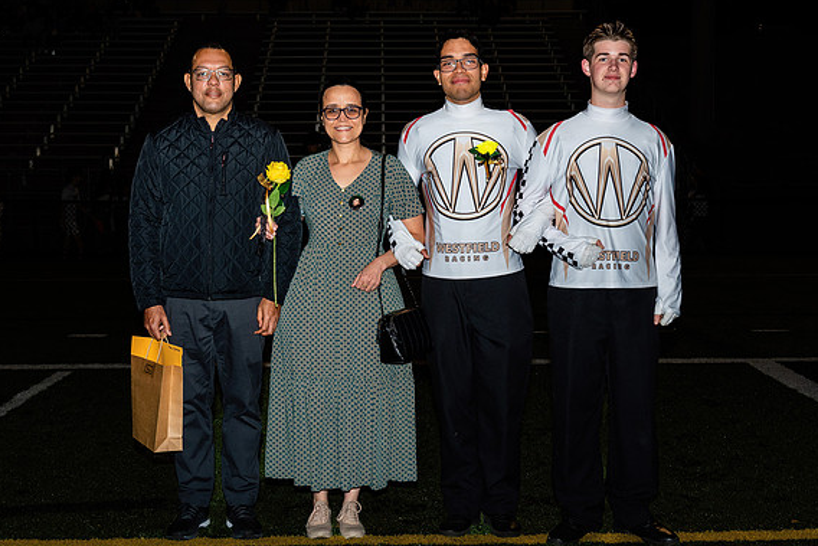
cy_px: 264
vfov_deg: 22.6
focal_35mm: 60
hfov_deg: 33.4
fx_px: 1364
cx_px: 429
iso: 320
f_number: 5
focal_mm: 31
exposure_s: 1/200
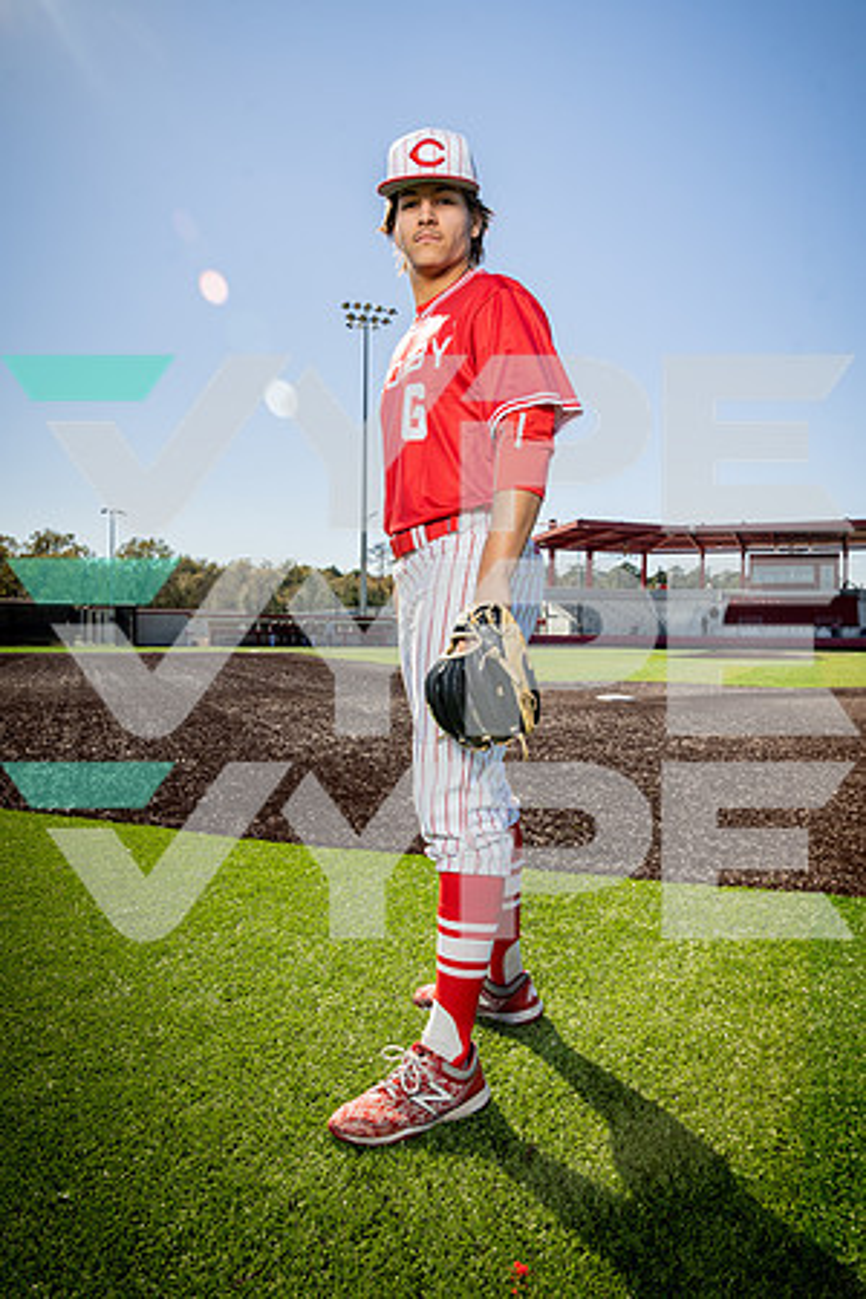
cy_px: 650
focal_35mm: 25
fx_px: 902
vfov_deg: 71.5
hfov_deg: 51.3
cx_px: 433
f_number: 8
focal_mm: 25
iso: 125
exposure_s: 1/250
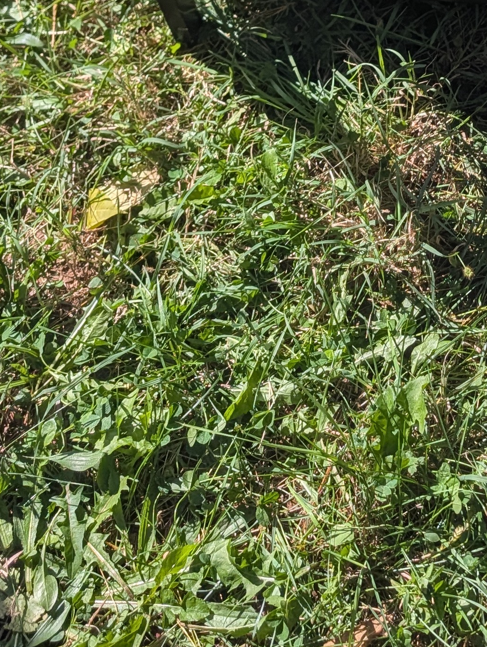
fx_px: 1329
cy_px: -304
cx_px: 618
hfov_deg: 19.3
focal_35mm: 71
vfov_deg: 22.7
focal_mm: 6.9
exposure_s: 1/1923
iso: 22
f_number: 1.68
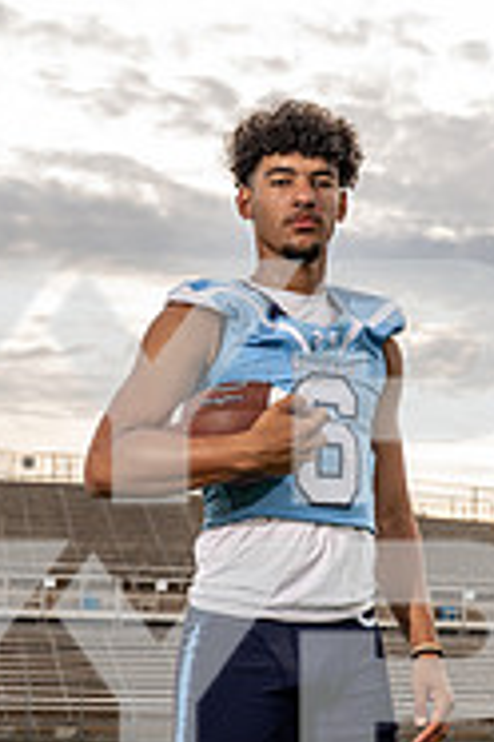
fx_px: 1647
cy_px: 666
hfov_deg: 17.1
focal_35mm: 80
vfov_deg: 24.6
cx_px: 255
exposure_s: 1/250
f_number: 5.6
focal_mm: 33
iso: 100
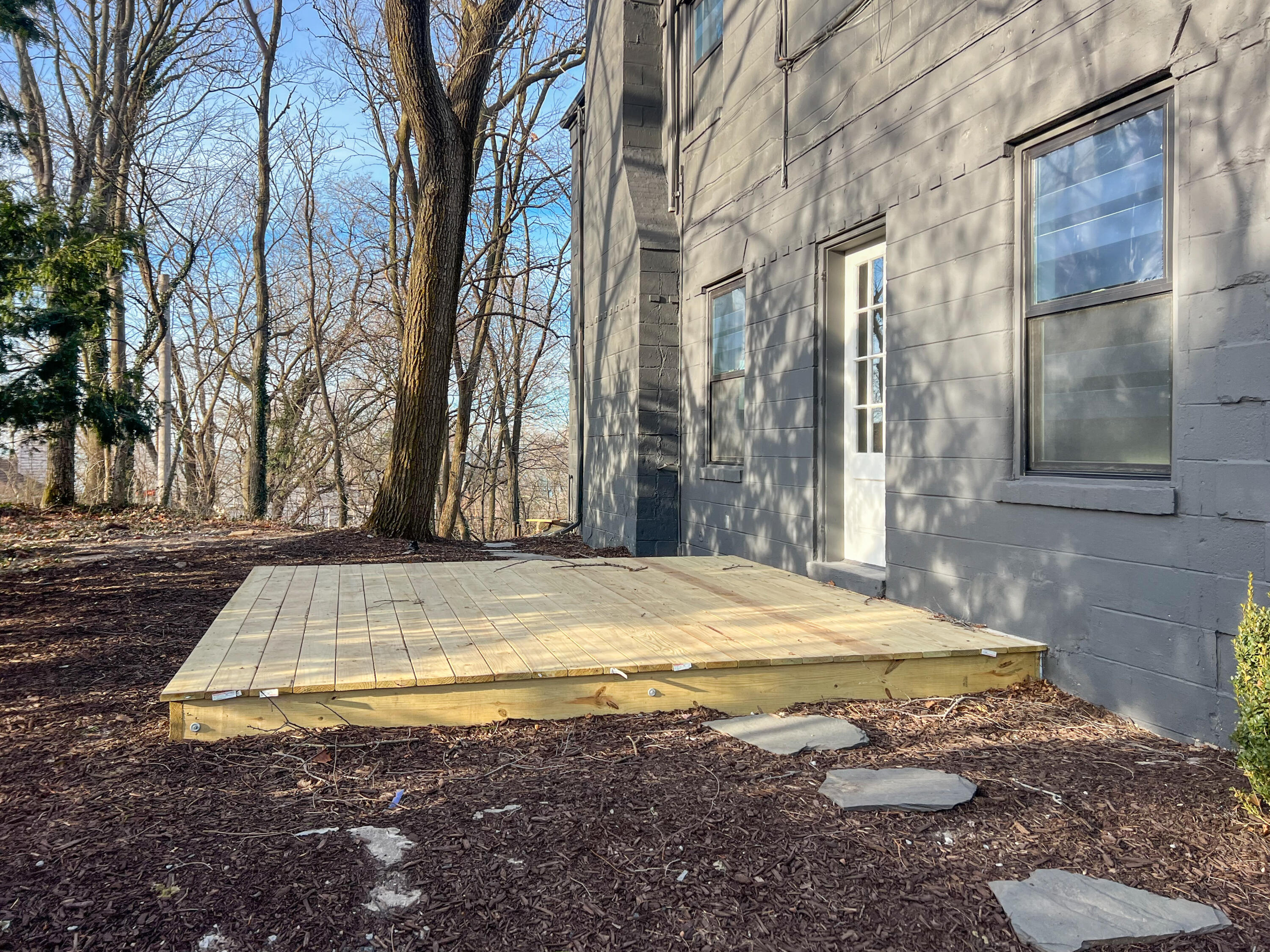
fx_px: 954
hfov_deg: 67.3
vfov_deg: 53.1
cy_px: 476
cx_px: 635
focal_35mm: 26
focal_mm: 5.7
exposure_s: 1/750
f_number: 1.5
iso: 50
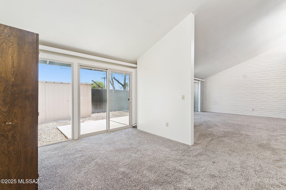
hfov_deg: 100.0
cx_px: 143
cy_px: 95
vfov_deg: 76.9
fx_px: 120
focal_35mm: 15
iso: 400
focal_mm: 15.1
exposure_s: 1/125
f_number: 5.6
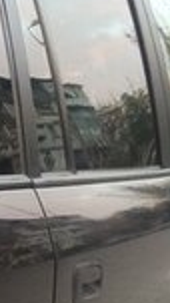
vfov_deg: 15.2
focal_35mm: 138
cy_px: 330
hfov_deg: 7.9
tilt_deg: -15.1
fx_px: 1105
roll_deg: -1.7
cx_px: -288
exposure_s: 1/33
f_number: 2.2
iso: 100
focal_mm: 4.15
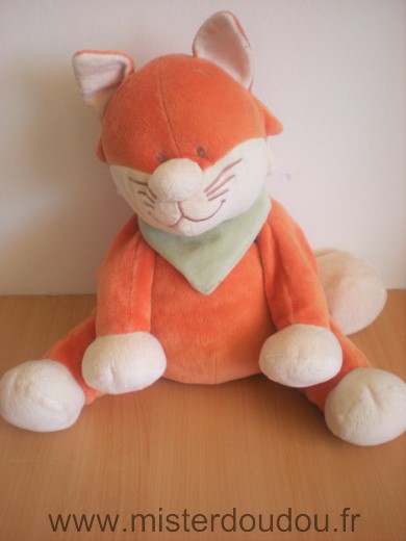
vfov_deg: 49.0
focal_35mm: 38
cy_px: 270
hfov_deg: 37.7
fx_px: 594
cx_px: 203
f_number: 3.1
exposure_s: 1/60.3
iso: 122
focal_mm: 6.3
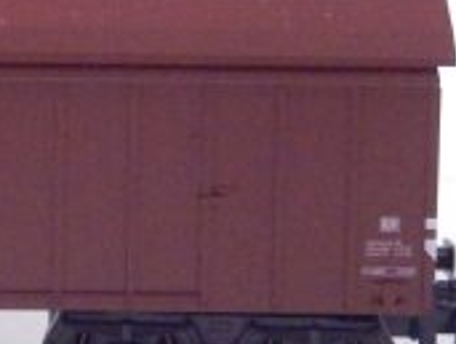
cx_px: -251
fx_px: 3049
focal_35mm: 231
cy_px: -5
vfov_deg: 6.4
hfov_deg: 8.3
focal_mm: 11.9
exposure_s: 1/160
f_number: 4.4
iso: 1600
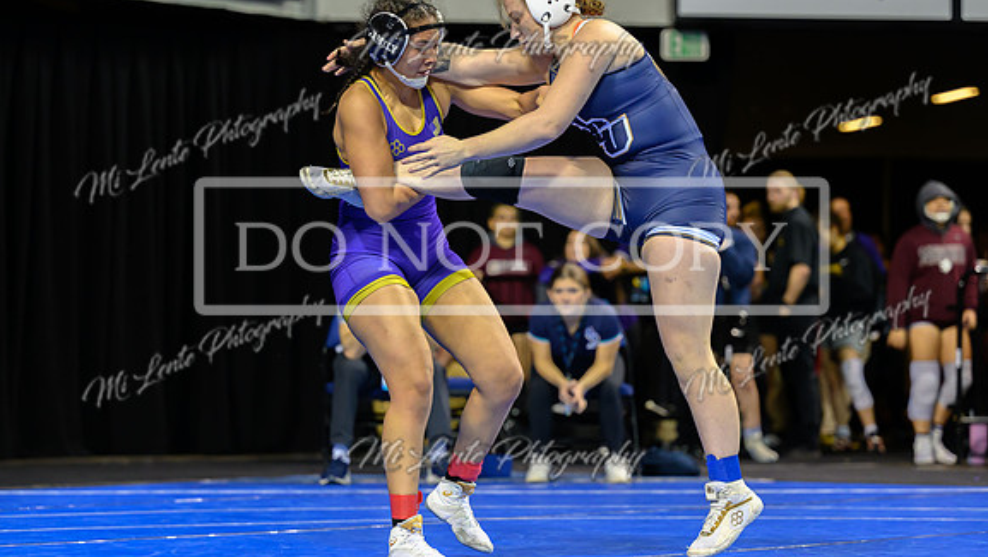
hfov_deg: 16.6
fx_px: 3381
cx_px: 502
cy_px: 277
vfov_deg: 9.4
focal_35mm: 129
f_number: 2.8
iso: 3200
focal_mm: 110
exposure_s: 1/800
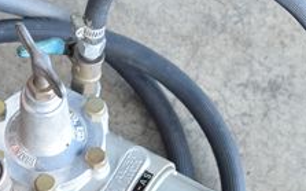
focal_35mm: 199
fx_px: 1658
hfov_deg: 10.5
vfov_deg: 6.6
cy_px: 177
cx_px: 106
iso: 1250
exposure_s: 1/125
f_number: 6.3
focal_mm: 58
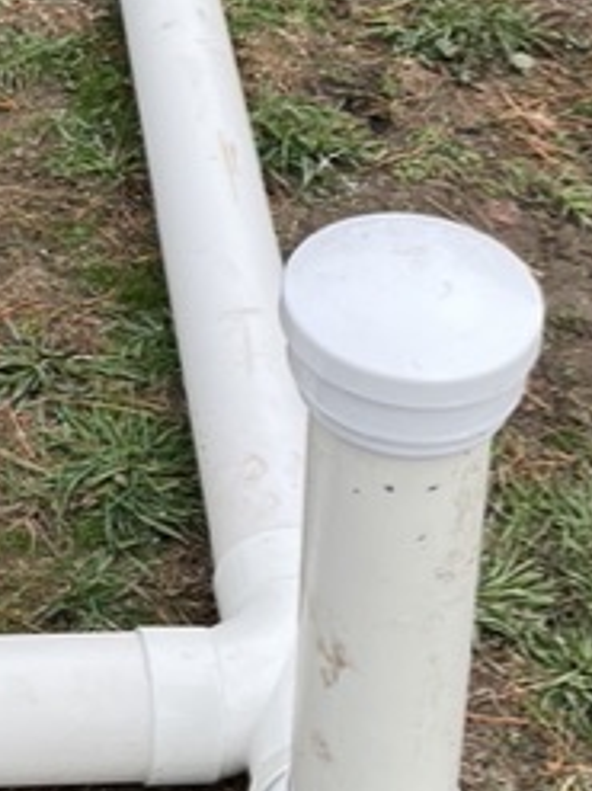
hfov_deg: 13.3
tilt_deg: -29.4
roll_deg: +2.3
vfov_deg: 17.6
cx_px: -139
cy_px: -58
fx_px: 2465
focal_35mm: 108
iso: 50
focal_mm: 5.1
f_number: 1.6
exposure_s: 1/366
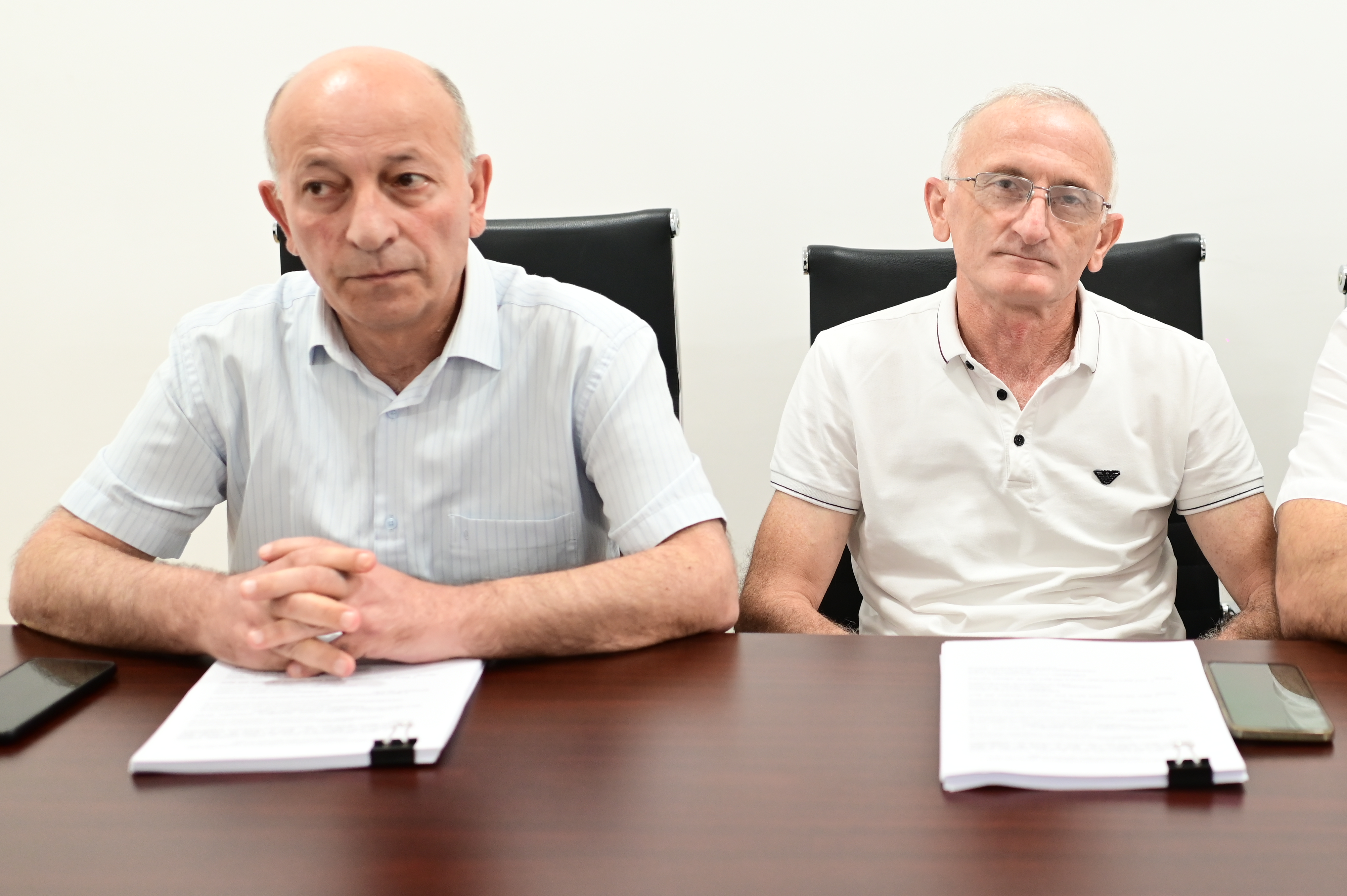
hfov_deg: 37.3
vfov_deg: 25.9
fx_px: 1944
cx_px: 999
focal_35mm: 52
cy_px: 421
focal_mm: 35
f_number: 2.2
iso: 1250
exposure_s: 1/250
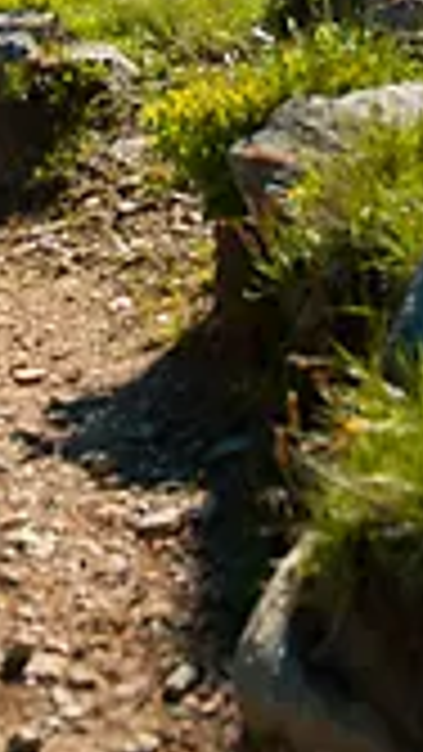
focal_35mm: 132
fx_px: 2631
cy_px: -441
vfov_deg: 14.9
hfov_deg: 9.2
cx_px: 182
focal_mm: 34
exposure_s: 1/2000
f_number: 5
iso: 200
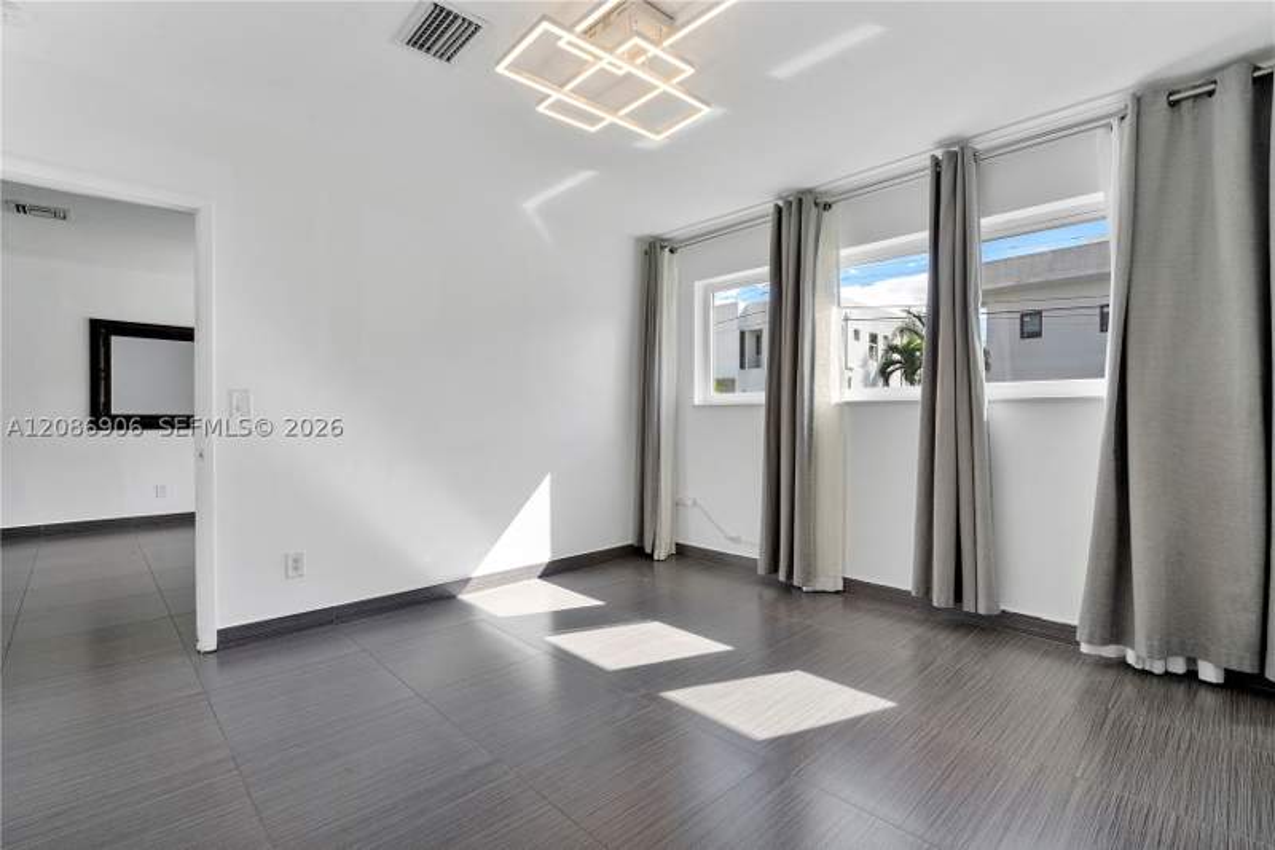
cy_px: 425
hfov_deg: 96.7
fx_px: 567
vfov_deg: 73.7
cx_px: 638
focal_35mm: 16
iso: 800
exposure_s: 1/80
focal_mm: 16
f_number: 10
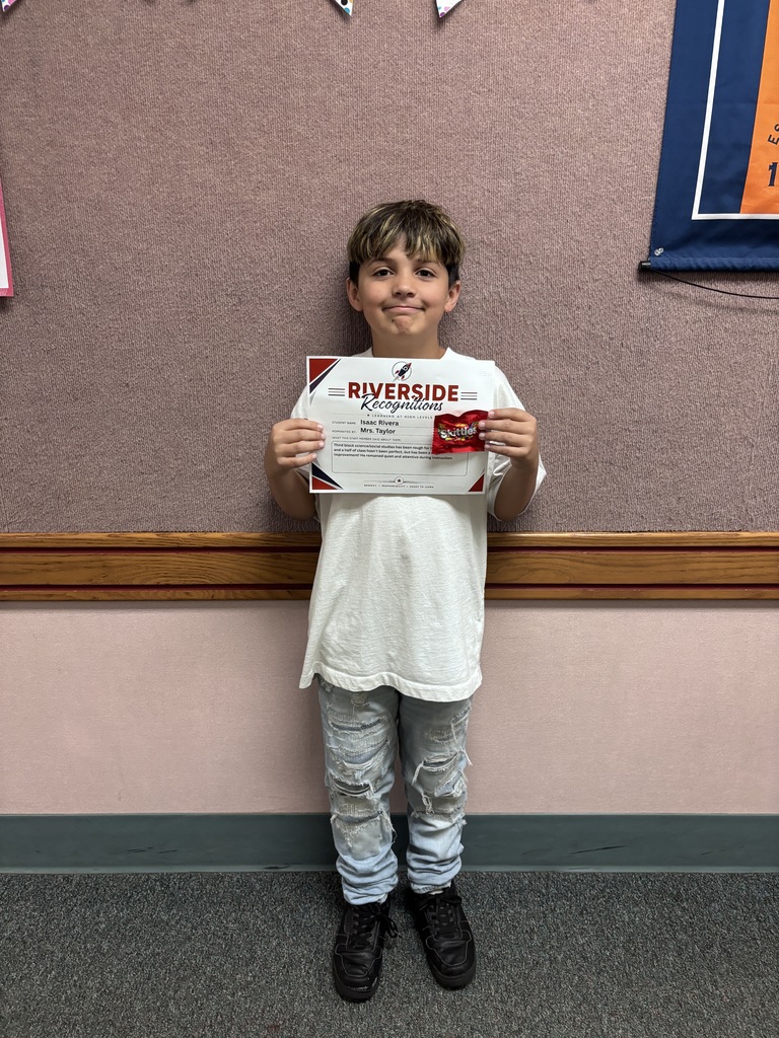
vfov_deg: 67.3
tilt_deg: -19.2
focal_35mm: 26
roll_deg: +0.2
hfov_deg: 53.1
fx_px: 780
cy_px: 519
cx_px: 390
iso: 250
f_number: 1.6
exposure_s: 1/60
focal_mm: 5.96
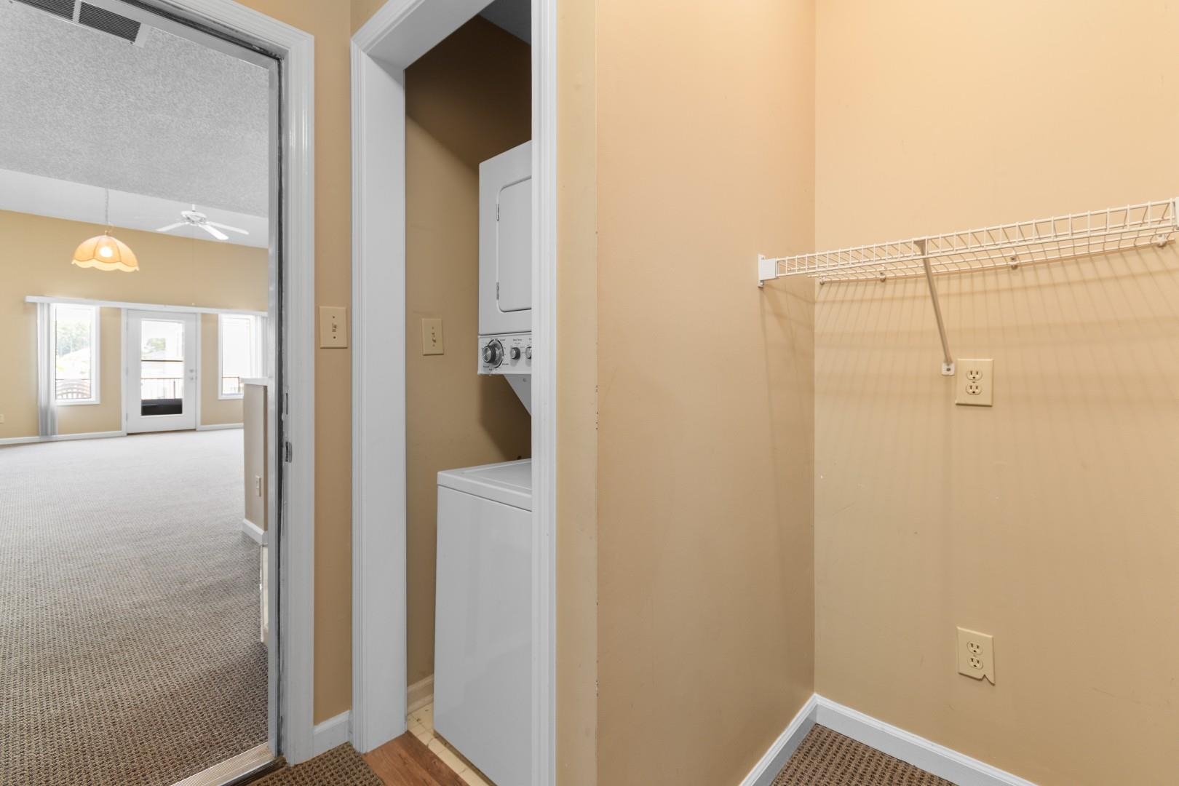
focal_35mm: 15
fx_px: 491
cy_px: 393
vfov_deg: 77.3
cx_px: 590
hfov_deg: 100.4
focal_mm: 10
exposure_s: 1/2
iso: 100
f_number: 4.5
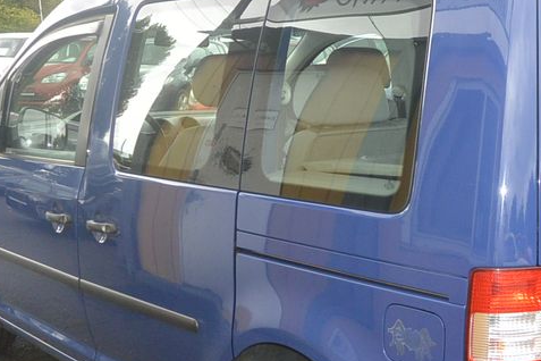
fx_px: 872
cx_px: 422
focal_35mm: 58
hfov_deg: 33.6
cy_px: 271
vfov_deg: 23.1
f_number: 3.5
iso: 320
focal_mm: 10
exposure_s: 1/250
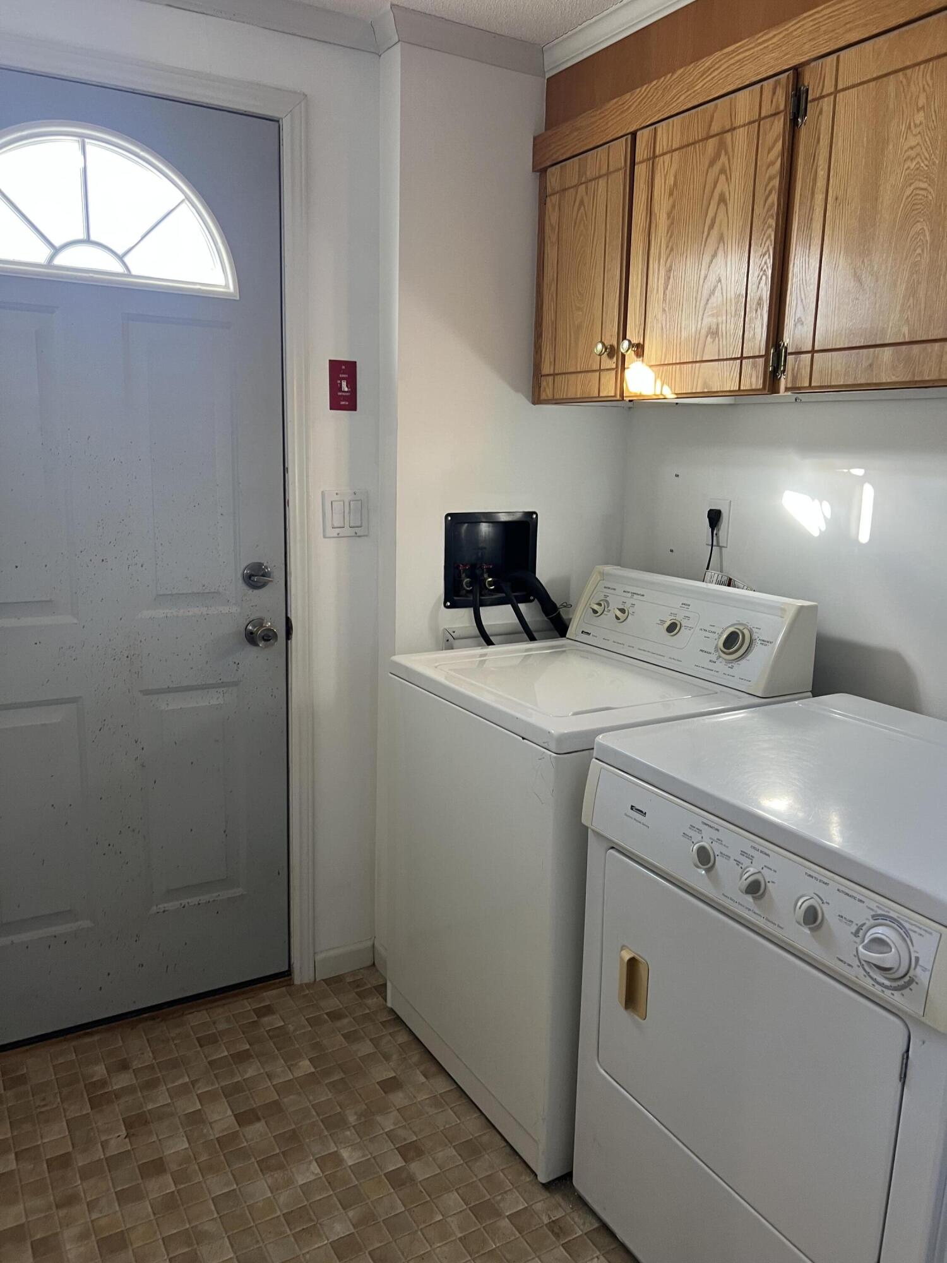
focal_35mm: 26
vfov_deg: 67.3
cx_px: 474
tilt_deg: -12.4
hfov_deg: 53.1
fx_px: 948
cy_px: 632
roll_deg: -0.2
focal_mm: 5.7
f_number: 1.5
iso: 100
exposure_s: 1/60
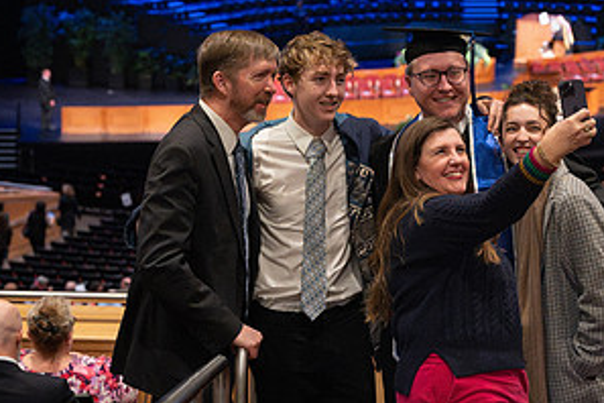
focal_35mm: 121
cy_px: 212
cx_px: 431
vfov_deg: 11.3
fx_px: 2030
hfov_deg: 16.9
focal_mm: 62
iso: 12800
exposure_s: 1/160
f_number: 4
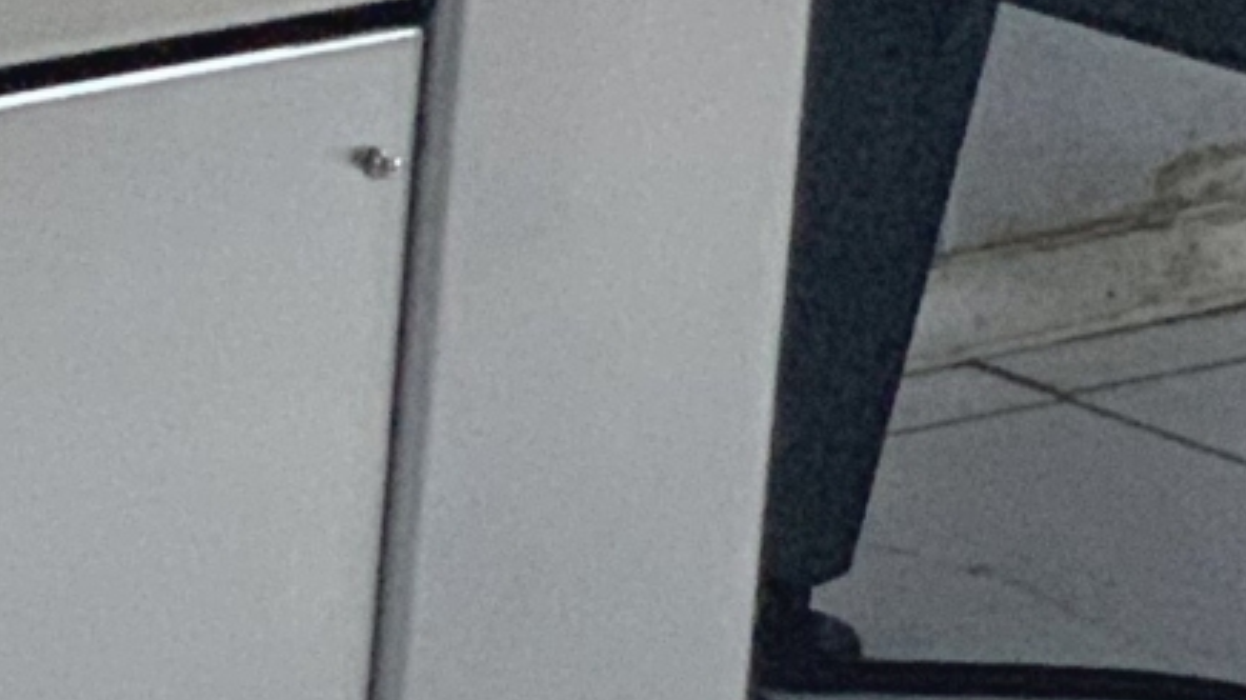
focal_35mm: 333
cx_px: -2318
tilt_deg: -15.4
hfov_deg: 6.1
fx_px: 10999
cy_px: 114
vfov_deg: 3.6
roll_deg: -1.1
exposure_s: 1/50
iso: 320
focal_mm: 6
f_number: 2.4
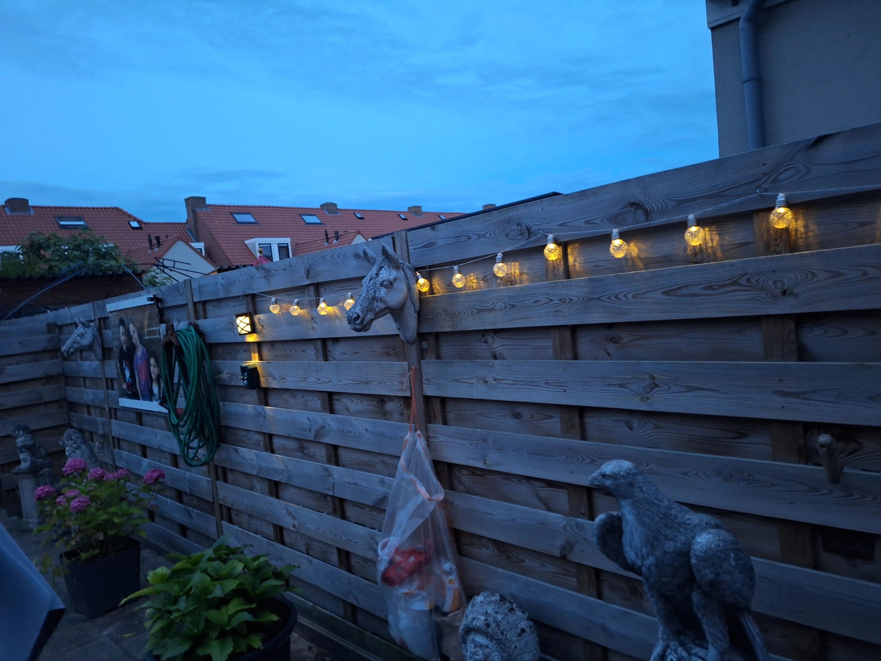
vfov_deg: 58.9
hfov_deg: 73.9
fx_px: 585
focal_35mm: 23
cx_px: 440
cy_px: 330
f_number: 1.8
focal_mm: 5.54
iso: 500
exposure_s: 1/20
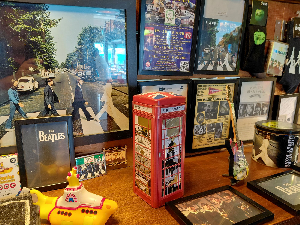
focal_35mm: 25
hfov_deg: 69.4
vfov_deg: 54.9
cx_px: 150
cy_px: 112
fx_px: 217
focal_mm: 4.69
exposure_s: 1/50.1
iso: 320
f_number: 1.8
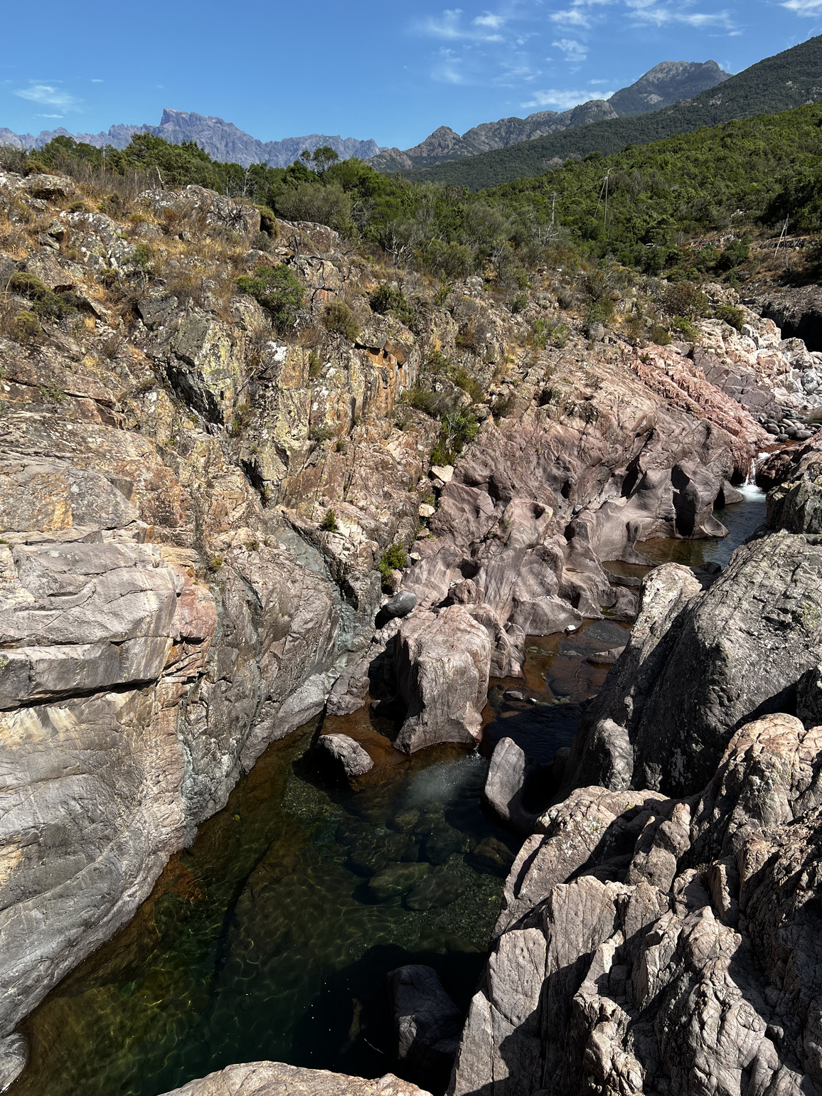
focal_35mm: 27
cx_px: 415
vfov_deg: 65.3
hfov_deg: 51.4
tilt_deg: -16.4
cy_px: 536
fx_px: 855
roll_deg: -0.2
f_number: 1.5
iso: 50
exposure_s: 1/3356
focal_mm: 5.7
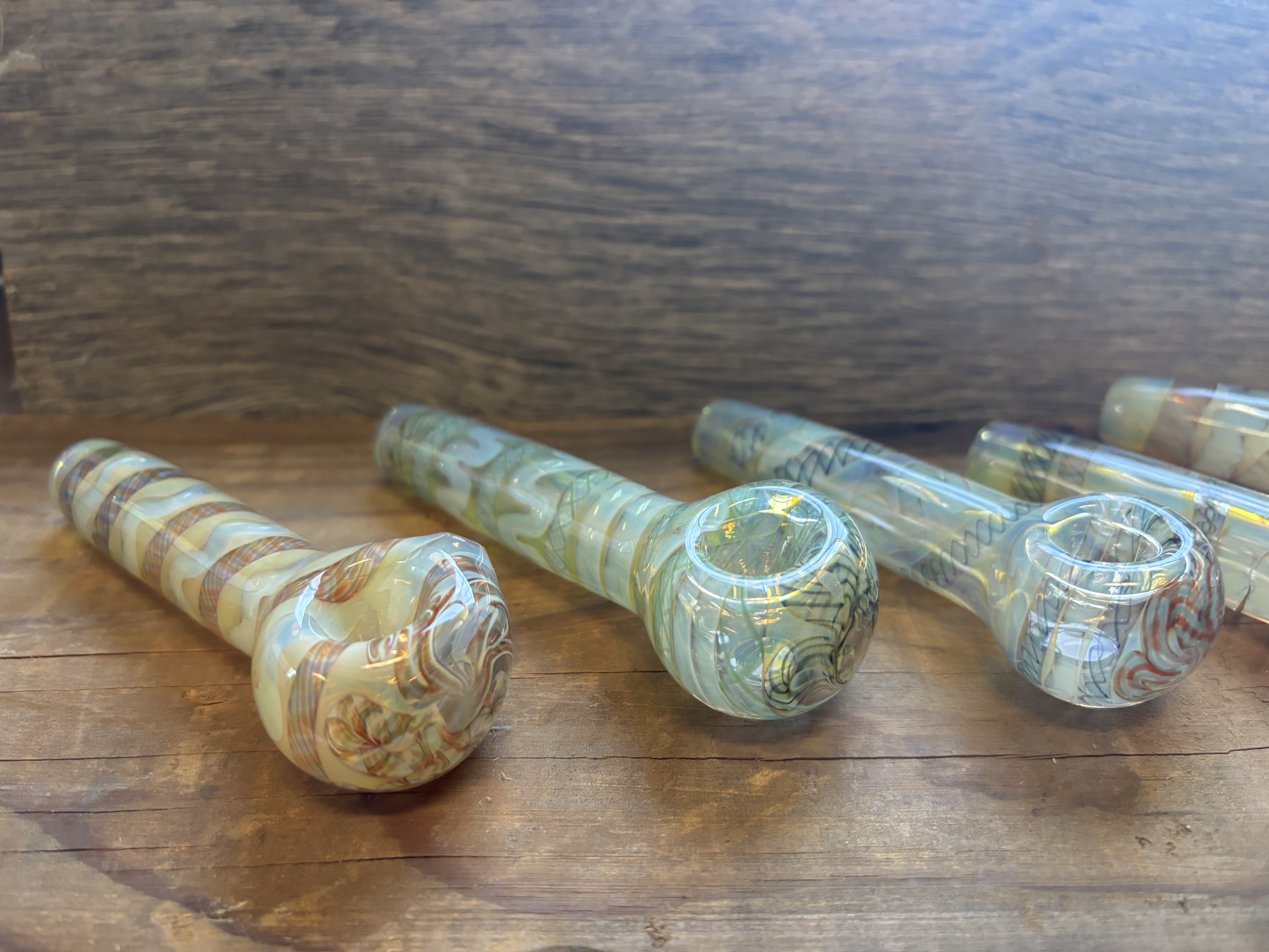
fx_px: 953
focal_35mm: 26
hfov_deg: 67.3
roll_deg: -0.6
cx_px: 634
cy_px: 476
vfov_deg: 53.1
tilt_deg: -30.5
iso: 250
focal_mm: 5.96
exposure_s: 1/60
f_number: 1.6
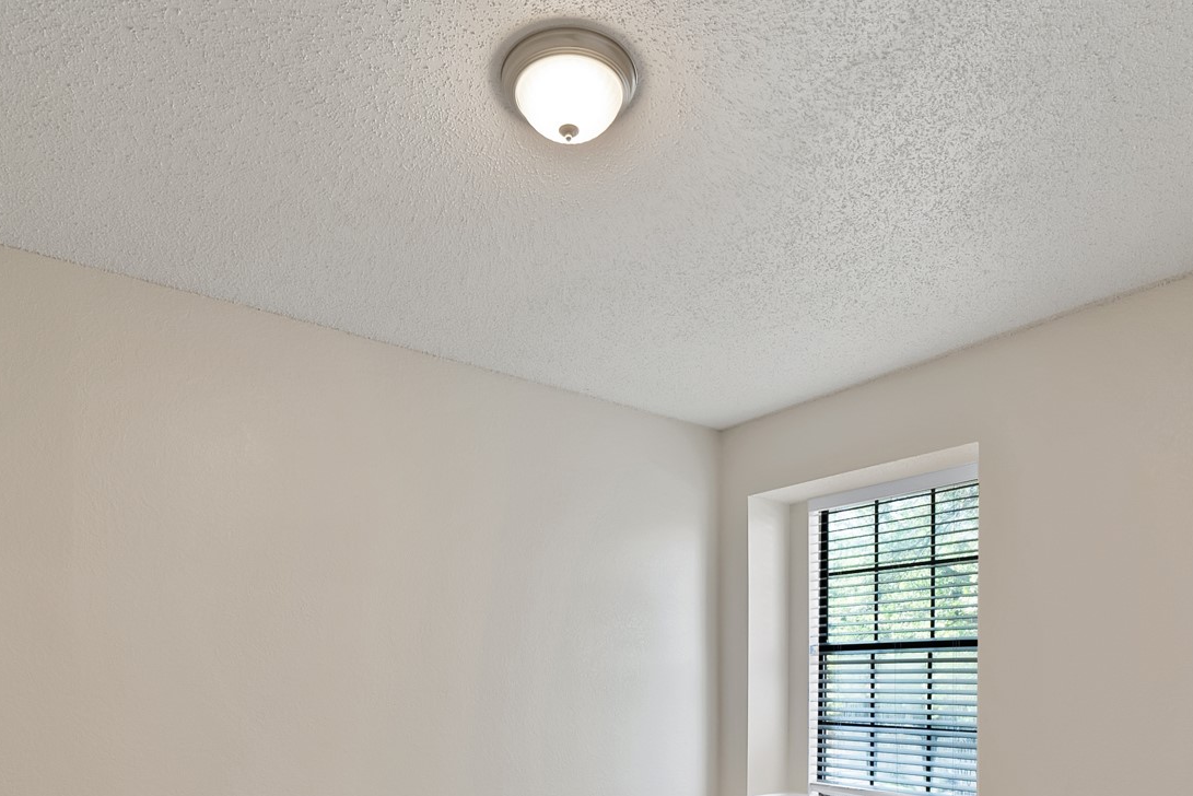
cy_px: 676
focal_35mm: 22
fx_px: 729
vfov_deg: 52.2
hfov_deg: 78.6
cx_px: 588
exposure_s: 1/4
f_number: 9
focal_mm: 12
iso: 640
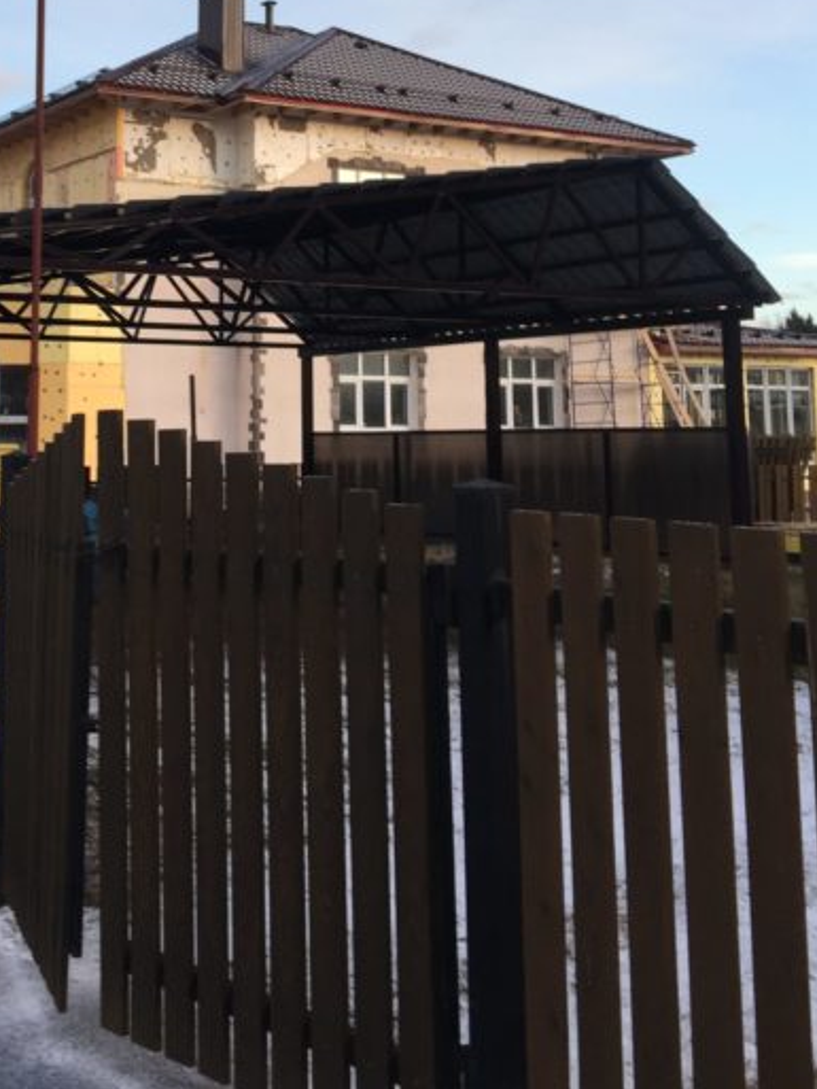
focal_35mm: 49
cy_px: 213
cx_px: 191
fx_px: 1541
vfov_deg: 37.5
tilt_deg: +10.4
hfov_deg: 29.2
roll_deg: -2.6
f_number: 2.2
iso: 32
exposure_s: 1/237
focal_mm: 4.15
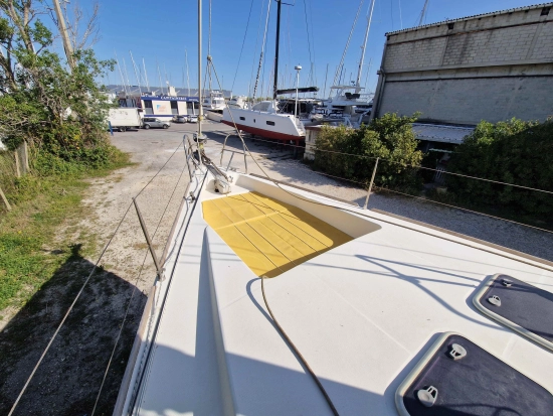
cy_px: 208
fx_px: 208
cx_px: 276
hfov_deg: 106.2
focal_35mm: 13
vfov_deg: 90.0
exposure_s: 1/3144
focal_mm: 2.2
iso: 50
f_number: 2.2
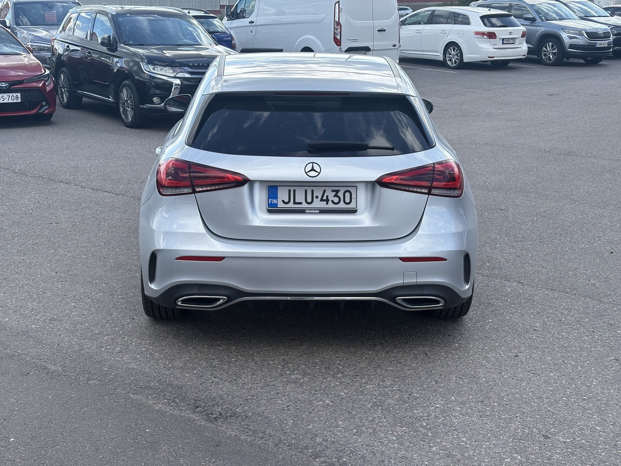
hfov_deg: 36.8
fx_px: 933
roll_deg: -0.3
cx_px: 310
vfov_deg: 28.0
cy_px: 233
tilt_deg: -13.2
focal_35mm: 52
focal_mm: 5.96
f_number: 1.6
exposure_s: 1/1263
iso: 40
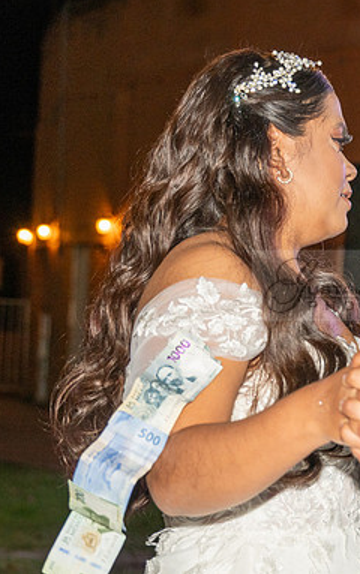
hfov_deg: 12.0
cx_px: 382
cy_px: 286
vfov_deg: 19.3
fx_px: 1692
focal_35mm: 108
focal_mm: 70
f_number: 6
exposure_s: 1/200
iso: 2000
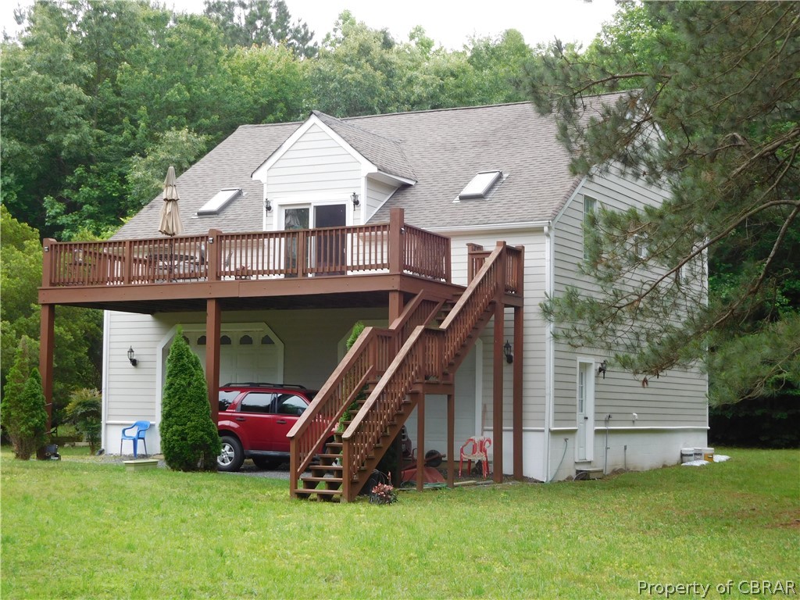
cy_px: 300
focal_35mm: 62
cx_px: 400
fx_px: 1433
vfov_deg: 23.7
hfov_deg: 31.2
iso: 125
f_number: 4.4
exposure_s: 1/200
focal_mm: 11.1
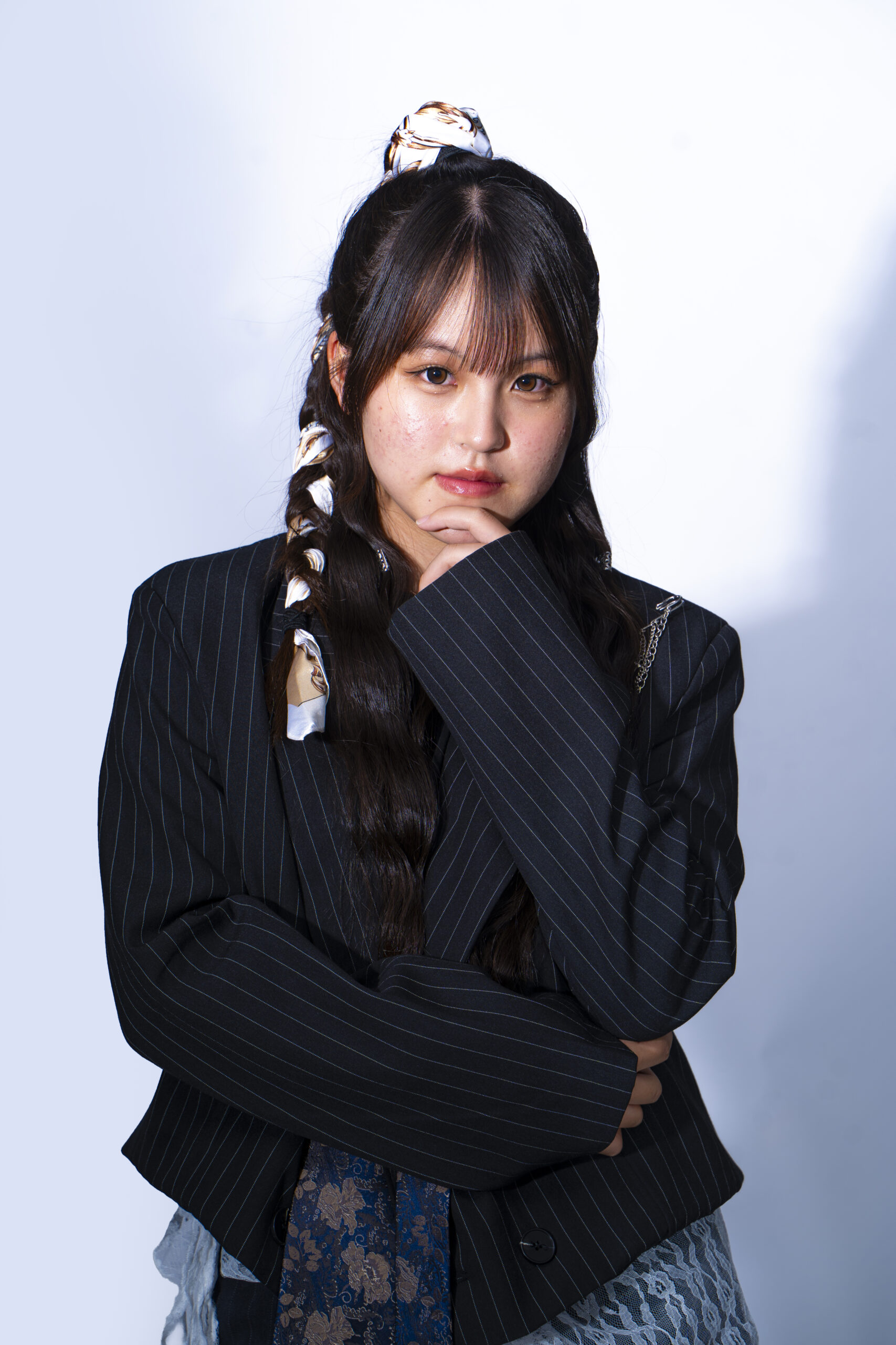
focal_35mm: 75
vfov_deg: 27.0
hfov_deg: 18.2
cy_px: 672
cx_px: 448
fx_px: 2799
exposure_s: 1/160
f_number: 6.3
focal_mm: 75
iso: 100
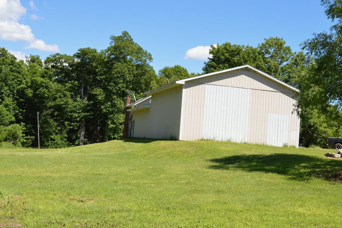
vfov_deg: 28.9
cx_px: 171
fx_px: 442
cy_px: 114
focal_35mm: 46
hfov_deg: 42.3
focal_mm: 31
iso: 100
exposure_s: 1/200
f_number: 8
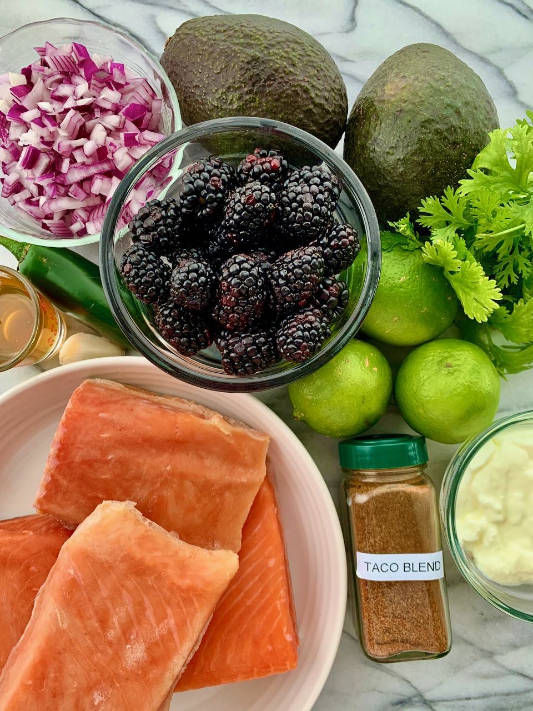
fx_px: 534
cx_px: 266
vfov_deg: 67.3
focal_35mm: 26
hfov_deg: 53.1
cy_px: 356
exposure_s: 1/101
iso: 100
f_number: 1.8
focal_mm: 4.25
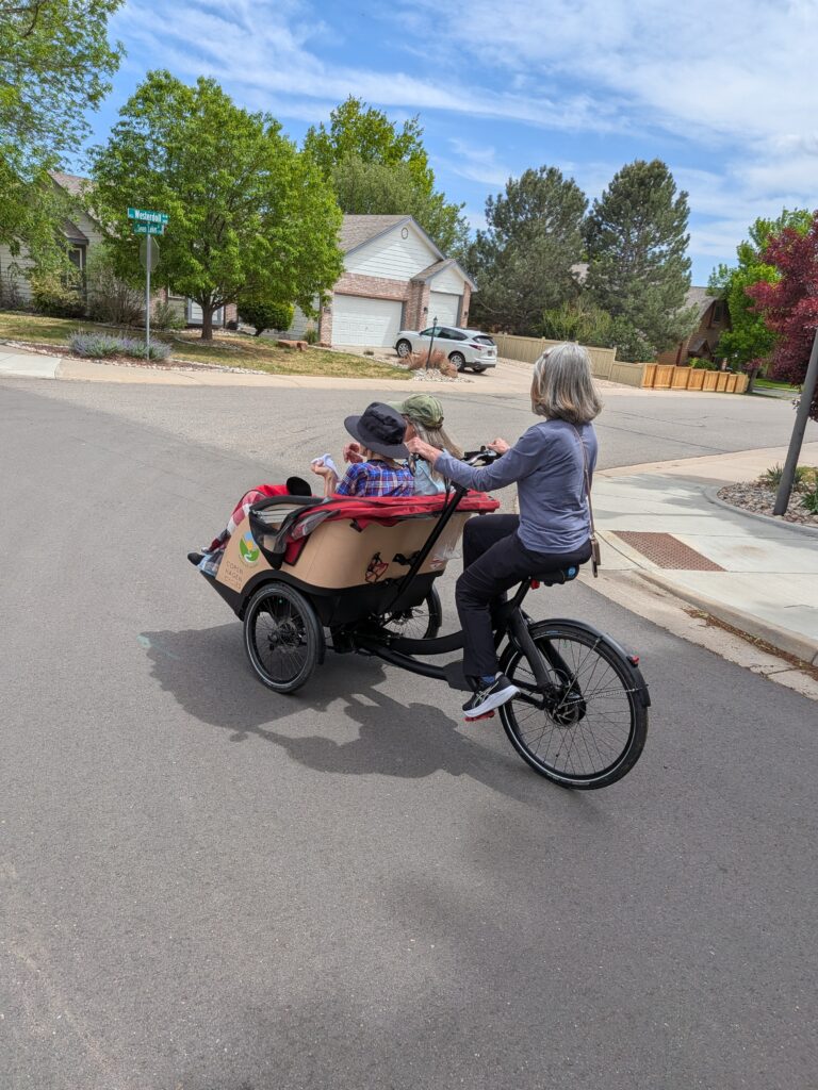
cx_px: 409
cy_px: 545
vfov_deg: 71.6
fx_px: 756
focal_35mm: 24
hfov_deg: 56.8
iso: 31
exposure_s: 1/1712
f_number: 1.7
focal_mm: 4.53
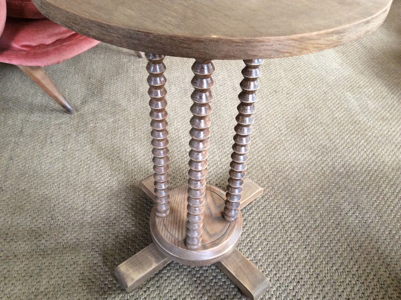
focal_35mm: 32
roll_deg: -1.1
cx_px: 200
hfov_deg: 56.9
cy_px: 150
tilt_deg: -41.4
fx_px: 370
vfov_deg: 44.1
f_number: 2.4
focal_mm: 3.3
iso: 125
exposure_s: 1/25
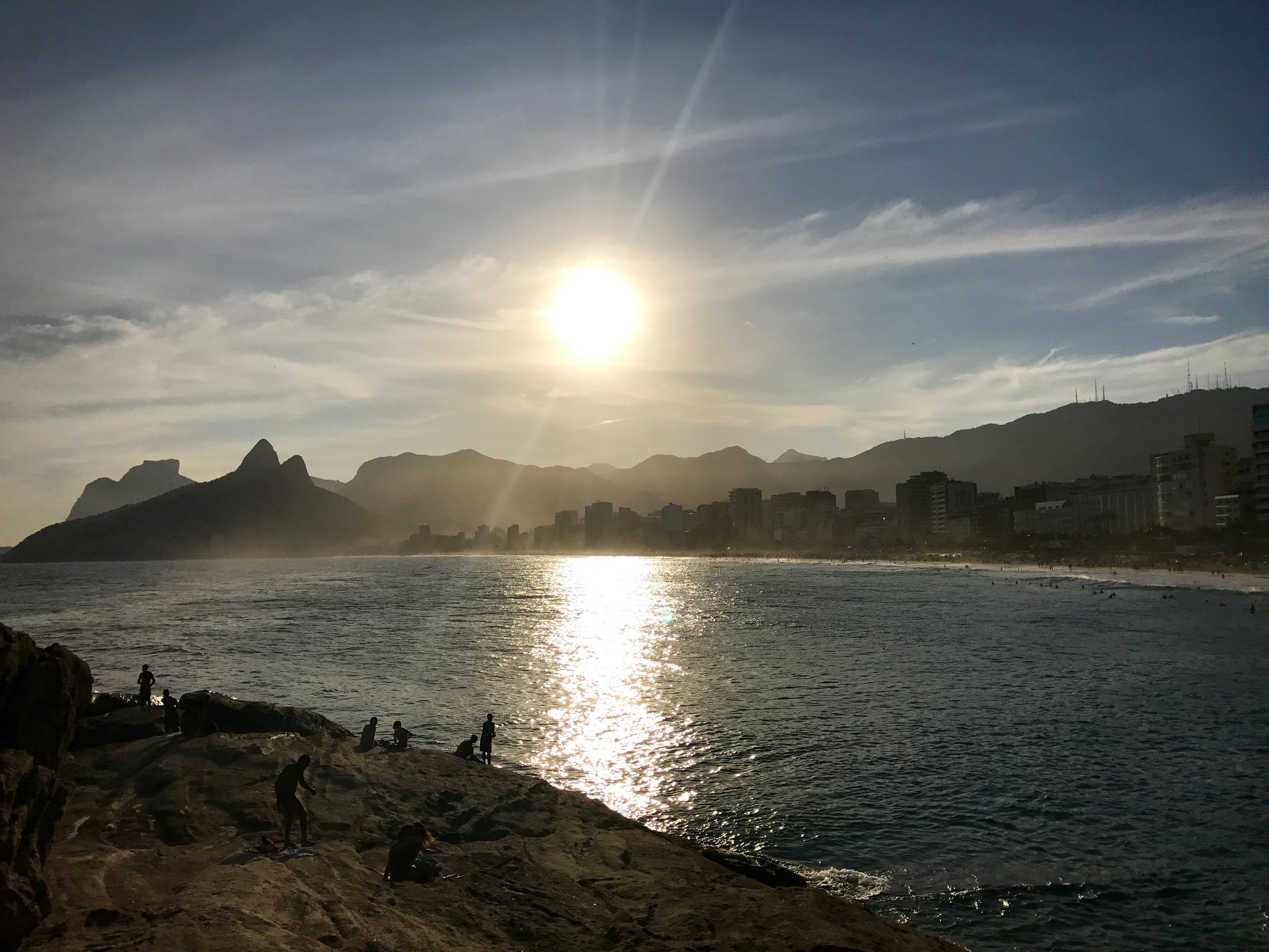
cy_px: 476
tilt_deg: +6.2
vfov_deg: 49.7
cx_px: 634
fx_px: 1026
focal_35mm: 28
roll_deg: +0.7
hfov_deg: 63.4
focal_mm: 3.99
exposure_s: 1/19231
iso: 20
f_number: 1.8
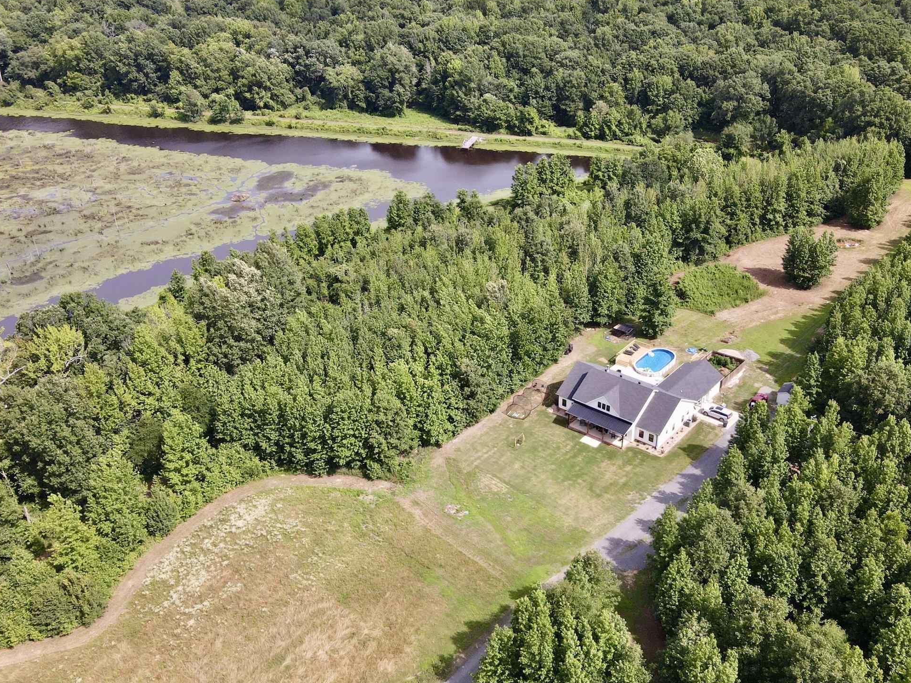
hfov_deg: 56.7
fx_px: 842
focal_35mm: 32
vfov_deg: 44.1
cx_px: 495
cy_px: 366
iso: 290
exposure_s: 1/15
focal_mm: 4.5
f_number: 2.8
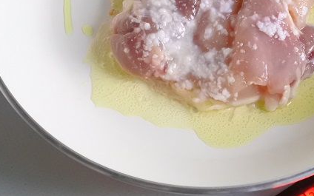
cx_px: 229
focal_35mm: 75
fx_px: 642
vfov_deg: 17.2
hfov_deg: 27.2
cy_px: 23
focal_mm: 14.7
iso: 2200
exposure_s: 1/30
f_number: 4.5
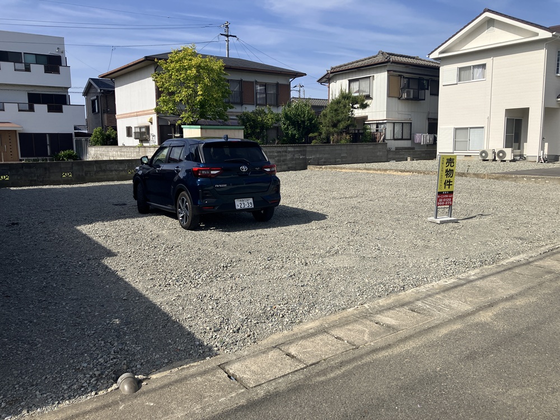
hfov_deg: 63.4
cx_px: 280
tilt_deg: -7.7
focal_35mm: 28
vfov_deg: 49.7
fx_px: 453
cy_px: 210
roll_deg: -0.6
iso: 32
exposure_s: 1/2857
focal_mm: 3.99
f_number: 1.8
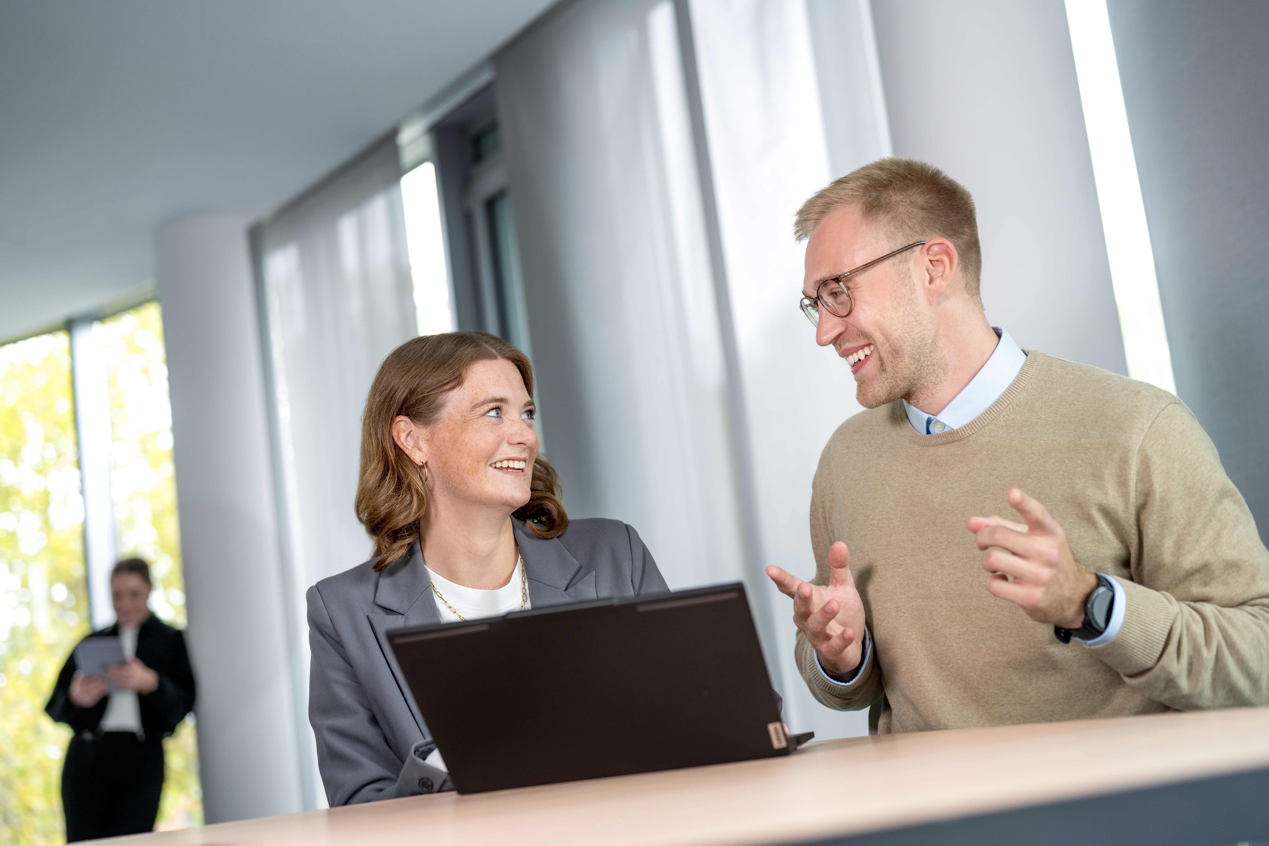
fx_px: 1762
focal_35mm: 50
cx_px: 634
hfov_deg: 39.6
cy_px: 423
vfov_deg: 27.0
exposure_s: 1/80
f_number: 2.5
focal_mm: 50
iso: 160
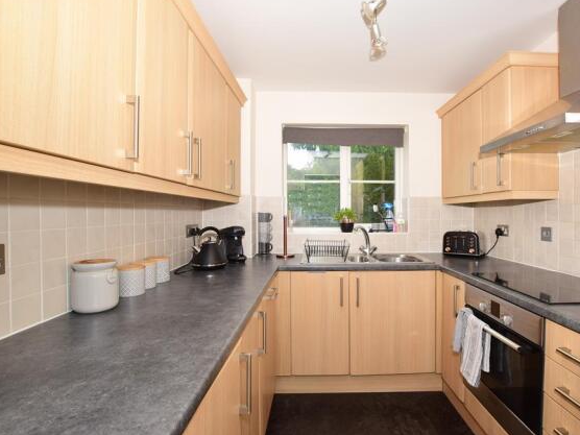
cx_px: 321
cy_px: 214
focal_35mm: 17
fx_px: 285
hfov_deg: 90.7
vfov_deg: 74.7
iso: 400
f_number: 9
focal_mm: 10
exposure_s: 1/200
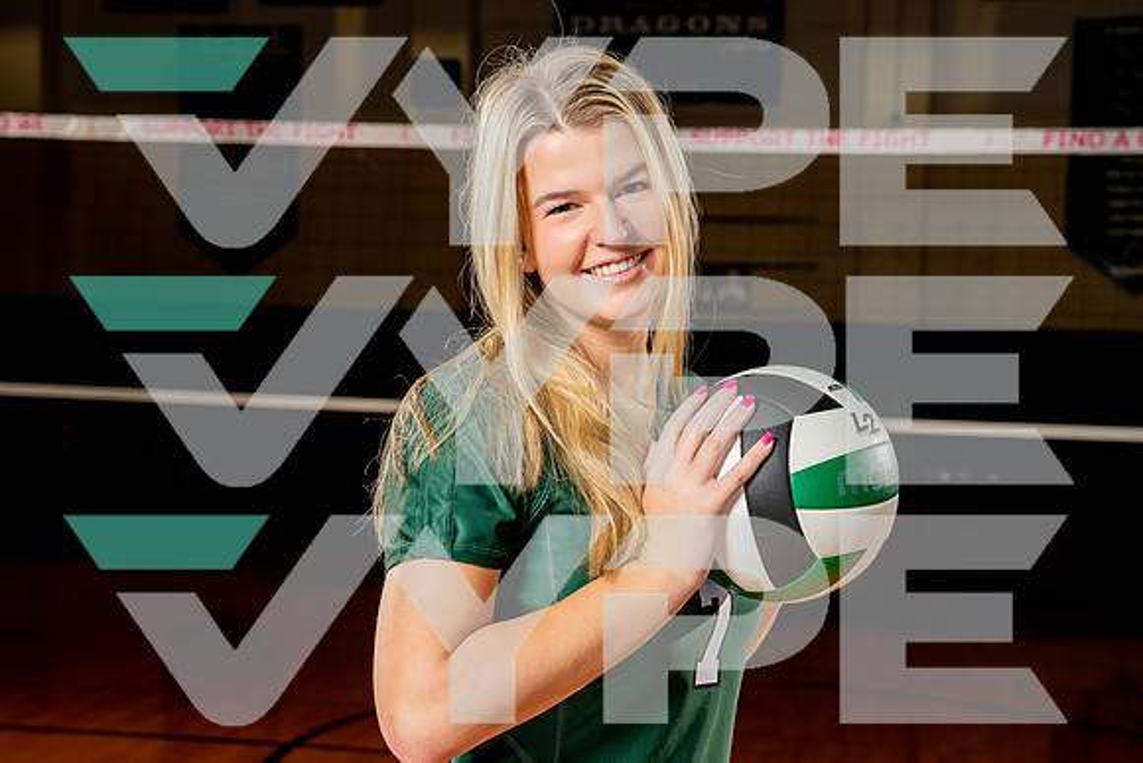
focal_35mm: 56
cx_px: 563
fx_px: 1775
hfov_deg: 35.7
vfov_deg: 24.2
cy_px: 375
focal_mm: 50
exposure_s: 1/250
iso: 250
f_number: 5.6
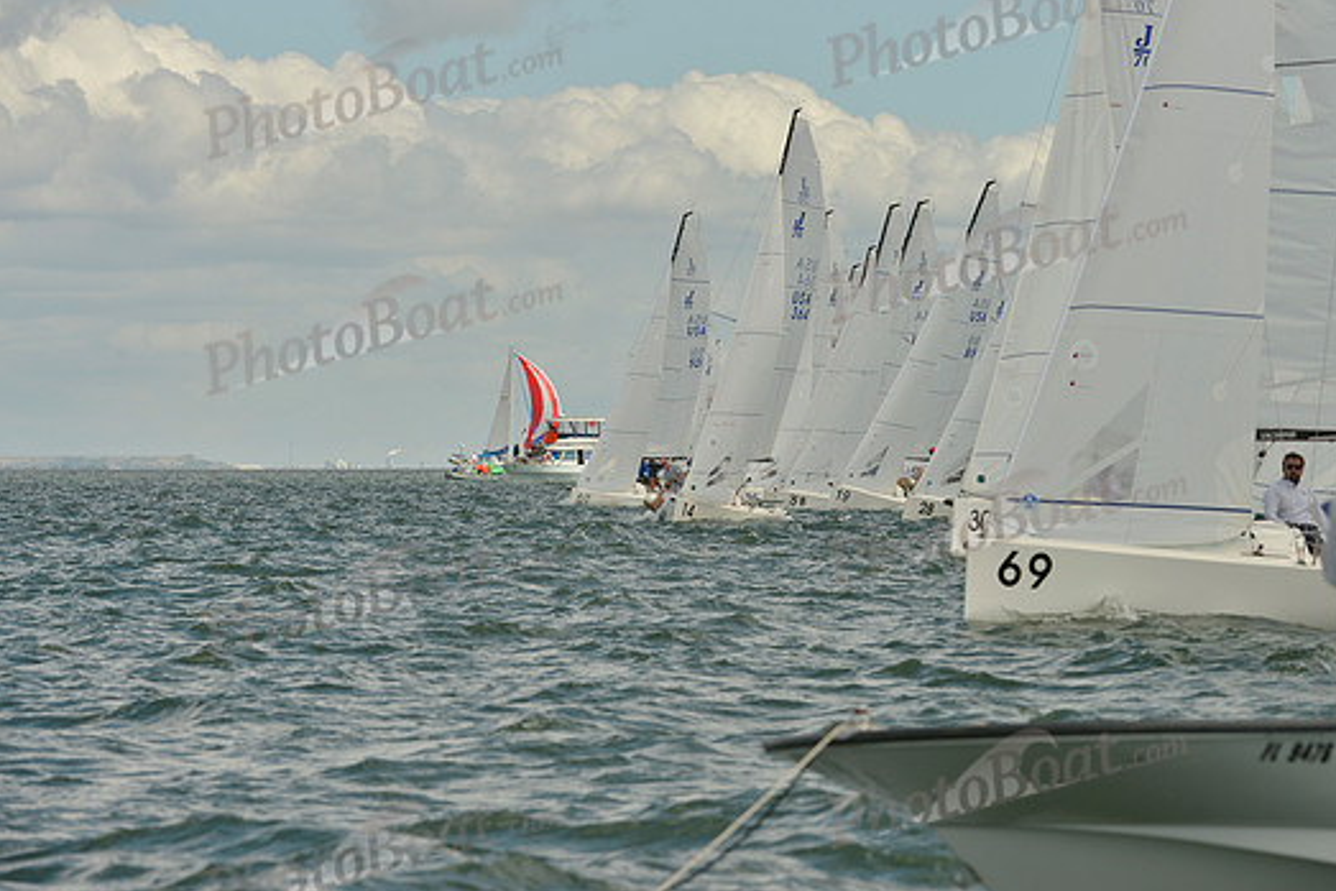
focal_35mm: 222
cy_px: 425
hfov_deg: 9.3
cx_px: 697
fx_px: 8240
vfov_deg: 6.2
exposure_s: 1/1000
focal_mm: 200
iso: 280
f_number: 8
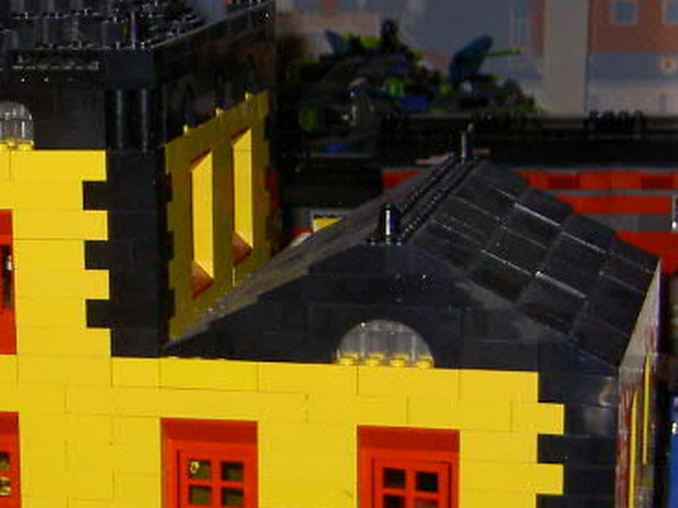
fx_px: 2506
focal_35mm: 128
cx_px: -46
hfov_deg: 15.1
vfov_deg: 11.5
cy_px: 421
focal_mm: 7.7
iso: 100
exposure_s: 1/60
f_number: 3.4
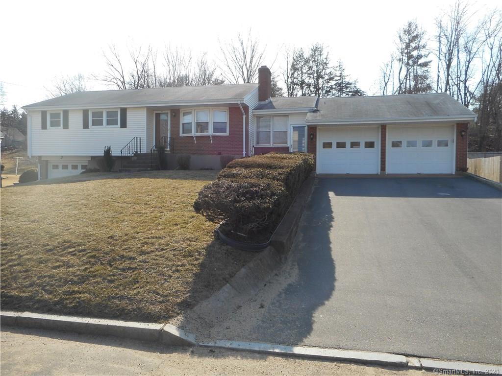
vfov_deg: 54.9
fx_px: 363
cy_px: 188
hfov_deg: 69.4
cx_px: 251
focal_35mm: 25
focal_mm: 4.5
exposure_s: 1/400
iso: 80
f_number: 3.7
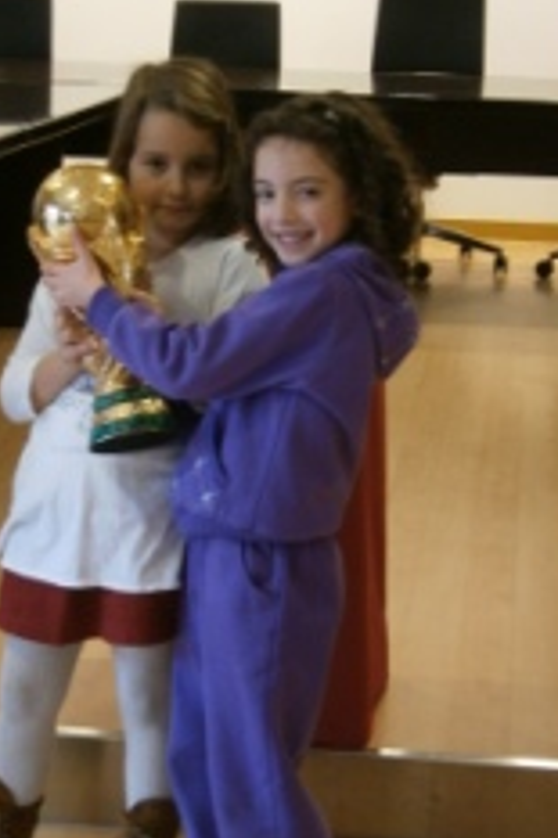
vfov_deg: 21.7
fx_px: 2189
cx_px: 223
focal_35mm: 94
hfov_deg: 14.5
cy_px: 385
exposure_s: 1/20
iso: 125
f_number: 3.4
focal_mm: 8.3
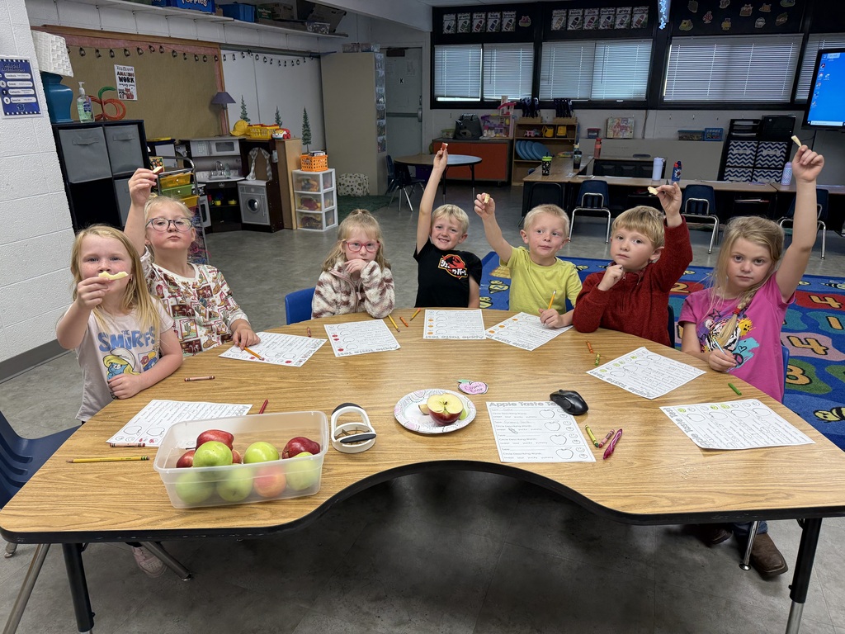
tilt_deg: -19.7
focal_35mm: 24
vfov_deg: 56.8
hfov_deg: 71.6
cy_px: 317
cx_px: 422
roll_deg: +1.0
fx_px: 586
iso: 125
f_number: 1.78
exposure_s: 1/120
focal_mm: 6.76
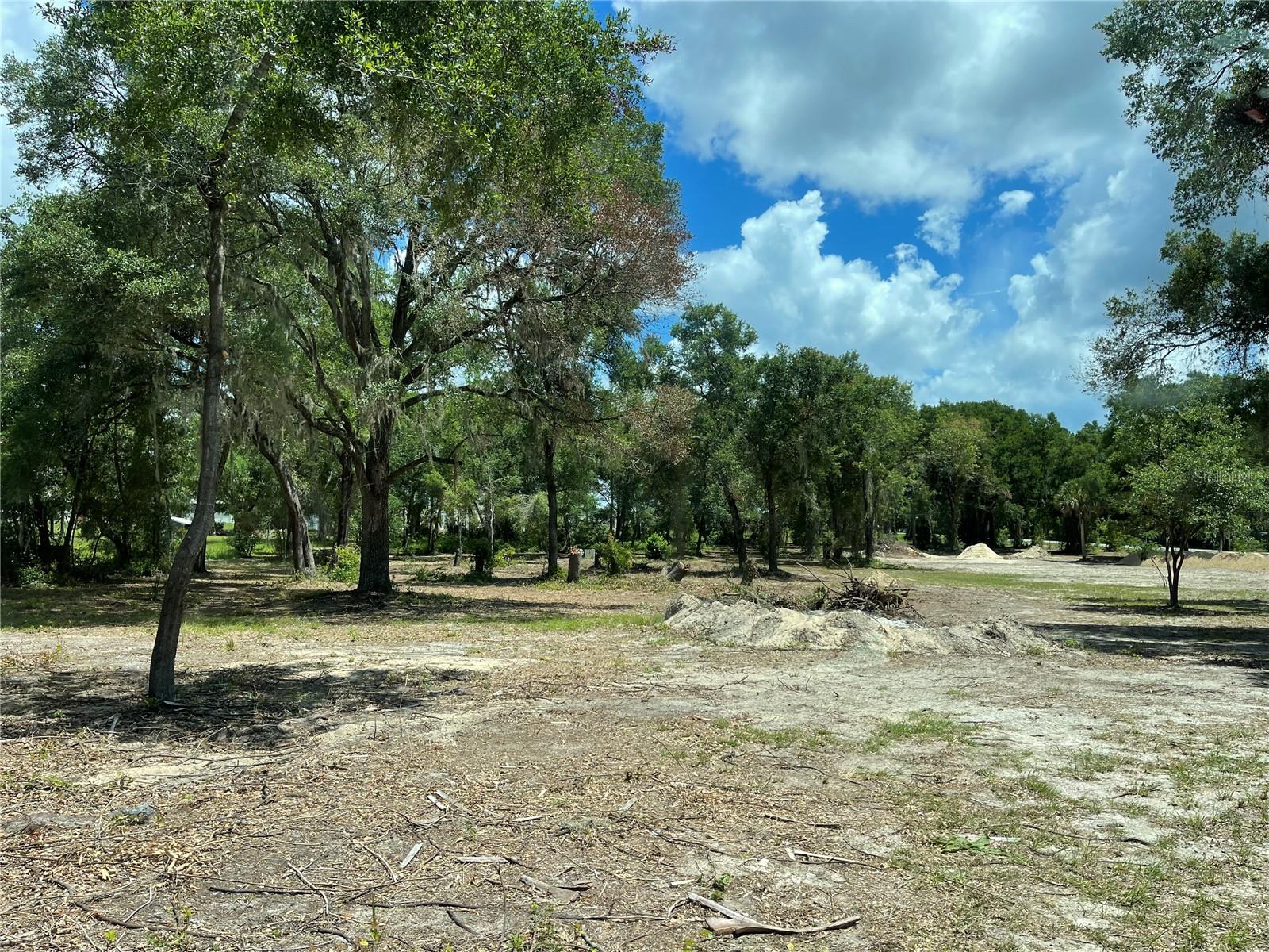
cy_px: 476
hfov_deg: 67.3
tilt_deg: +6.2
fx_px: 953
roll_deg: -0.4
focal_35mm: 26
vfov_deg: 53.1
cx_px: 634
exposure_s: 1/2336
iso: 32
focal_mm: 5.1
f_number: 1.6
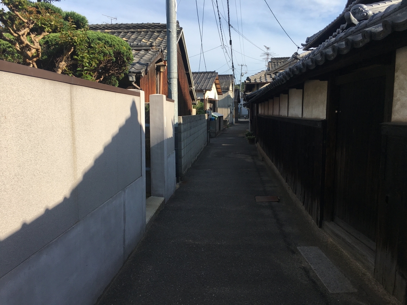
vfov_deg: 48.2
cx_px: 204
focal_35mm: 29
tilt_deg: -5.2
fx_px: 341
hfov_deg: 61.7
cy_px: 152
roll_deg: +0.6
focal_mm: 4.15
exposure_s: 1/1241
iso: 25
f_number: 2.2
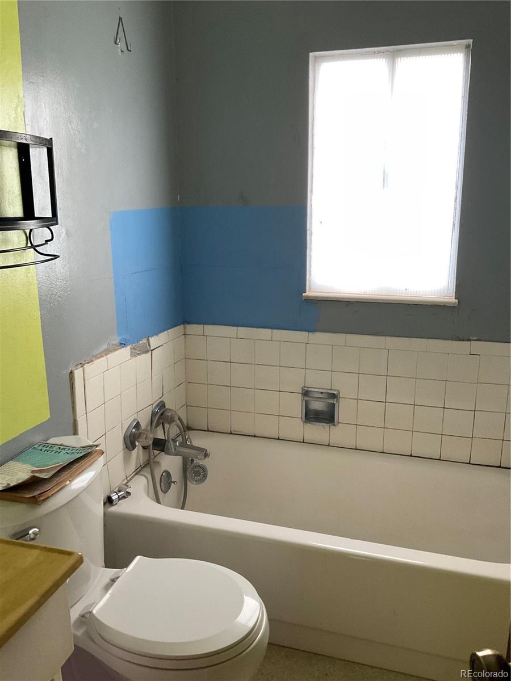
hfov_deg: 48.2
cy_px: 340
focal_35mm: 29
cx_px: 256
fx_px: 571
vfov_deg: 61.7
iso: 100
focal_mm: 3
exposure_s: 1/60
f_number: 1.8
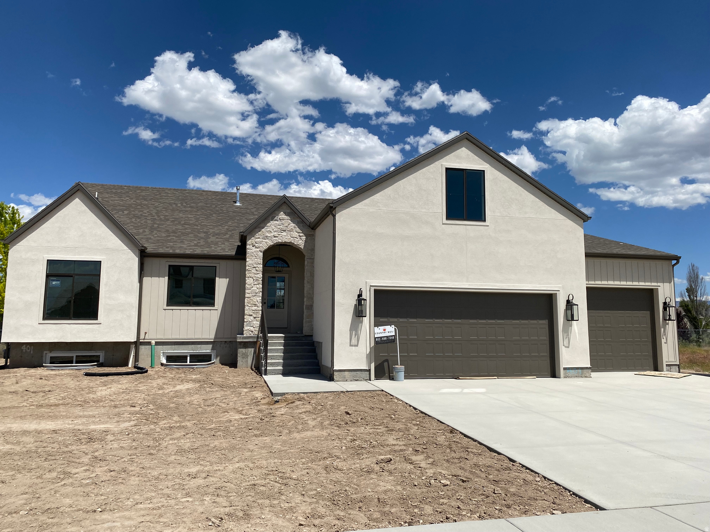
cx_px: 355
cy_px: 266
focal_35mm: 26
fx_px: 533
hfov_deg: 67.3
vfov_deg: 53.1
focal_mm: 4.25
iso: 32
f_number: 1.8
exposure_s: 1/6061
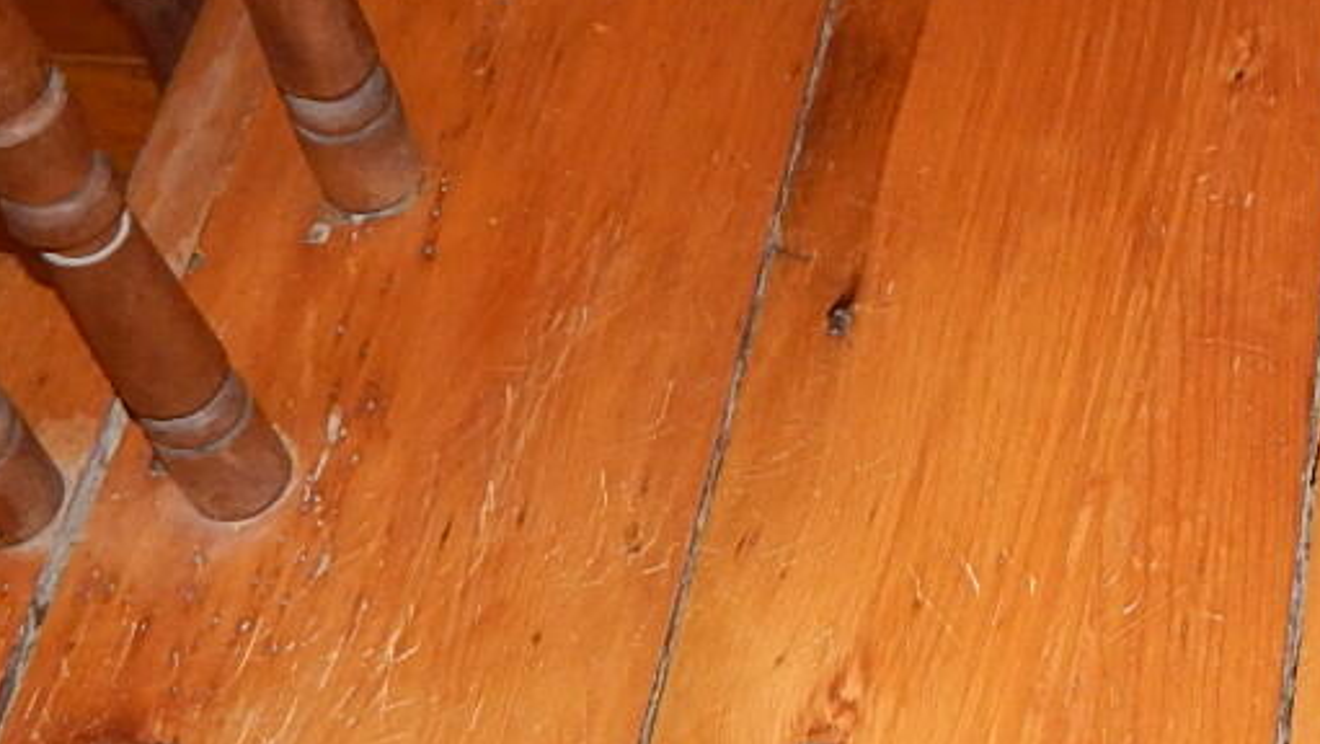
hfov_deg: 26.4
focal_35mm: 75
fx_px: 2626
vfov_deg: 16.1
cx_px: 1392
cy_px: 212
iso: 200
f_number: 3
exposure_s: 1/30
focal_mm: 4
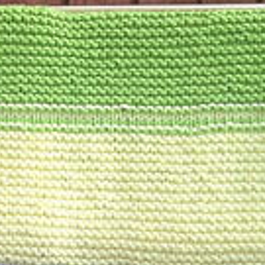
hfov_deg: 12.4
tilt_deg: -21.8
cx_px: -27
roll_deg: +1.2
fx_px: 1195
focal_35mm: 138
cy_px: 326
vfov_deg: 12.3
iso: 50
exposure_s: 1/493
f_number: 2.4
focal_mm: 4.12
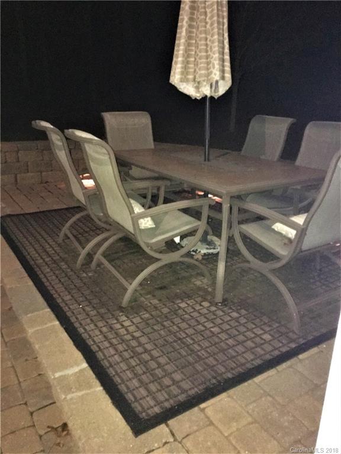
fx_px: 381
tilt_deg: -17.1
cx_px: 170
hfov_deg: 48.2
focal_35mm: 29
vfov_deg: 61.7
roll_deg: -1.8
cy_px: 227
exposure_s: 1/16
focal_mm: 4.15
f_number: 2.2
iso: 1000
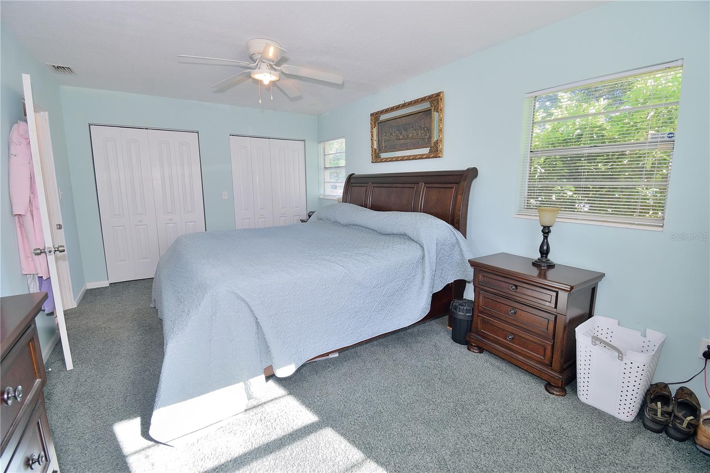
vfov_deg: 77.3
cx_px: 355
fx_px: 296
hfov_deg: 100.4
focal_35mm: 15
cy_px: 236
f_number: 7.1
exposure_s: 1/15
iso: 200
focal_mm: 10
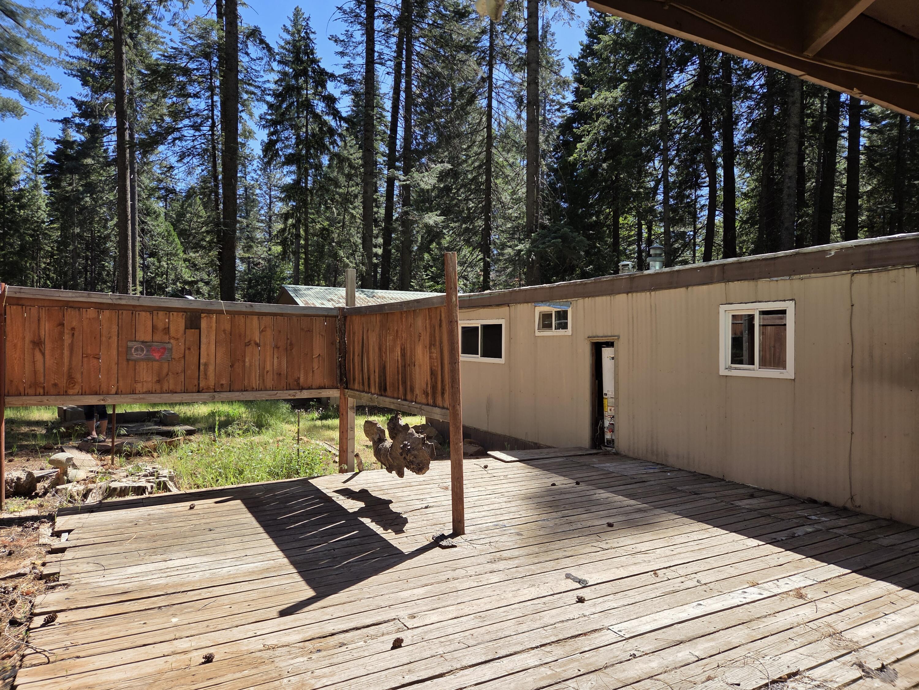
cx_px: 460
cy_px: 345
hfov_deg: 73.9
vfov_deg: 58.9
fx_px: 611
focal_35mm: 23
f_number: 1.8
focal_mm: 5.4
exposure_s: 1/2346
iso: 80
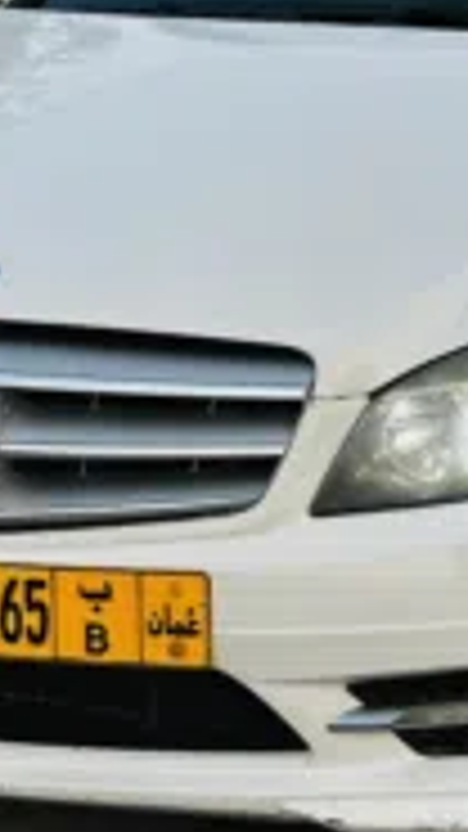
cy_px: 202
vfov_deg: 18.8
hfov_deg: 10.6
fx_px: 2494
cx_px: 472
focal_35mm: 113
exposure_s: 1/980
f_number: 1.78
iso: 64
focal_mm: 6.86
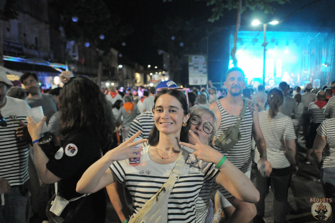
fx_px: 251
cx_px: 168
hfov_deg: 67.4
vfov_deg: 47.8
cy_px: 112
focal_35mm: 27
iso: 3200
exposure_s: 1/40
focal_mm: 18
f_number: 2.8
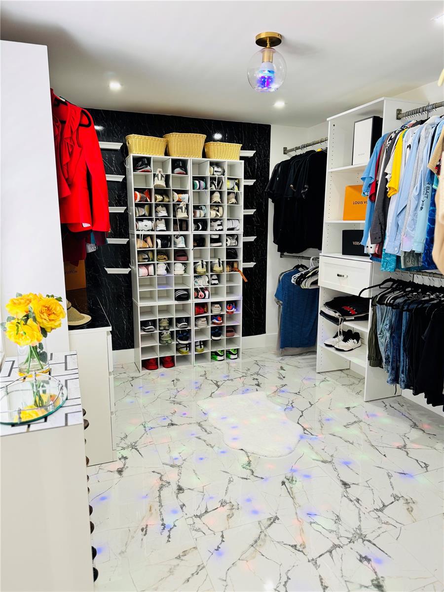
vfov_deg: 71.6
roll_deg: +0.4
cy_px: 296
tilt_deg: -10.8
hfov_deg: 56.8
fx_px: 410
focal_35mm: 24
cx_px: 222
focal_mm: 6.76
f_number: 1.78
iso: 100
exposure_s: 1/60
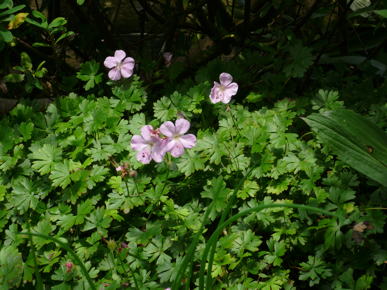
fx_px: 1140
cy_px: 145
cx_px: 194
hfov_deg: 19.3
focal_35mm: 102
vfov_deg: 14.5
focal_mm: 16.8
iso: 100
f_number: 5.6
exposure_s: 1/160
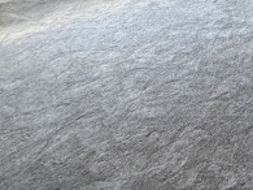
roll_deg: -0.2
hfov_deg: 30.3
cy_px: -107
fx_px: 351
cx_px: 338
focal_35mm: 48
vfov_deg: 23.3
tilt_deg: -6.5
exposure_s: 1/72
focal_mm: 2.22
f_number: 2.2
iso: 320
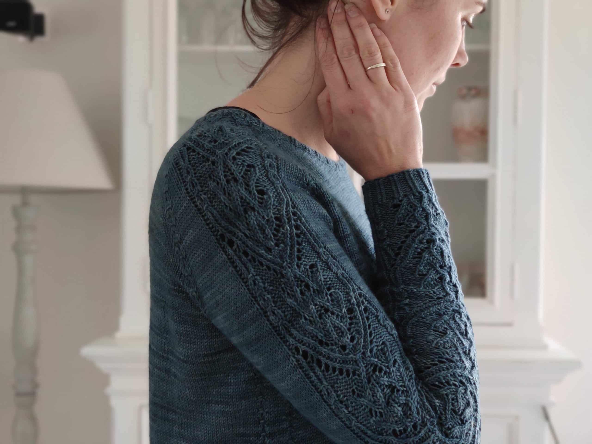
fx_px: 701
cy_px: 222
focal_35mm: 41
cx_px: 296
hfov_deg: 45.8
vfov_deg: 35.1
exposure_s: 1/33
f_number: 2
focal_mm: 8.16
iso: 1034
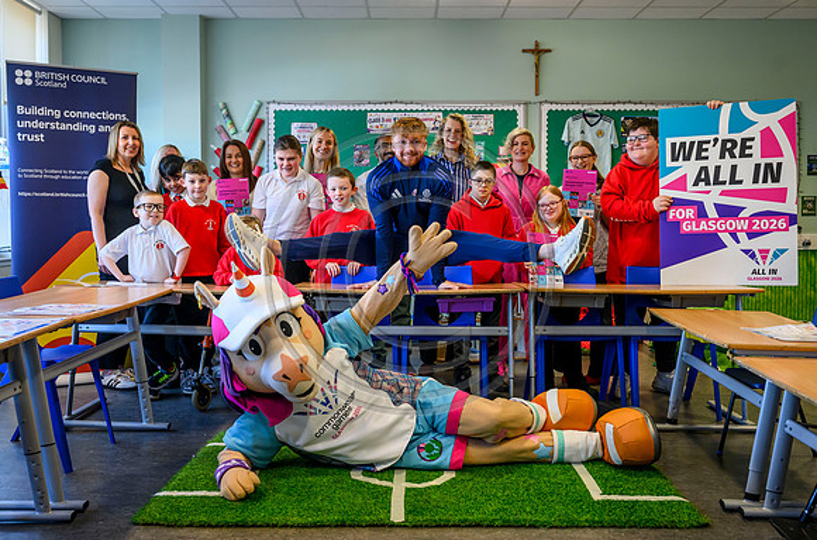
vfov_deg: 37.7
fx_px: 789
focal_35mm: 35
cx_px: 410
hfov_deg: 54.8
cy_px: 239
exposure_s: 1/200
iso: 2500
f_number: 4.5
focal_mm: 31.5
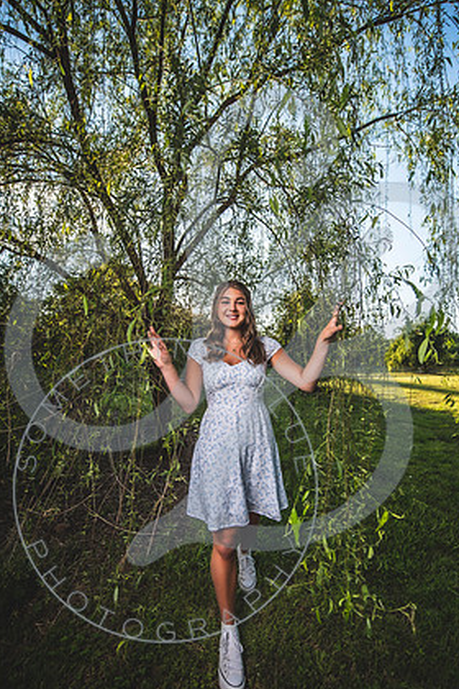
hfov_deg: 77.3
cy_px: 366
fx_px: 287
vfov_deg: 100.3
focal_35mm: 15
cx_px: 239
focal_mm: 14
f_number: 2.8
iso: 100
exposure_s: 1/800
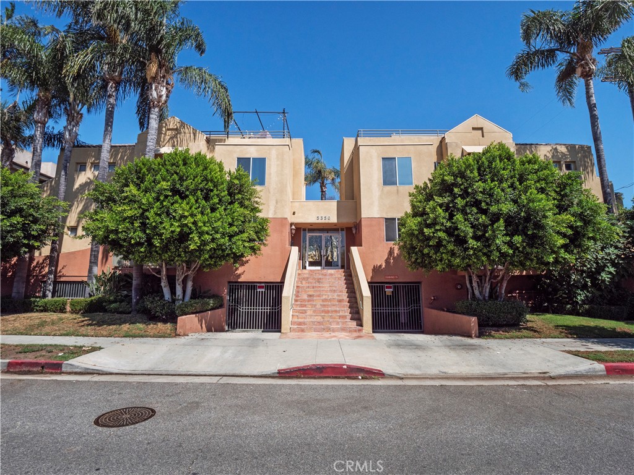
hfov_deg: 94.5
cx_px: 317
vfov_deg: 78.1
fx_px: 293
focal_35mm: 16
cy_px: 238
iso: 200
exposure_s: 1/1250
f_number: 8
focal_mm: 8
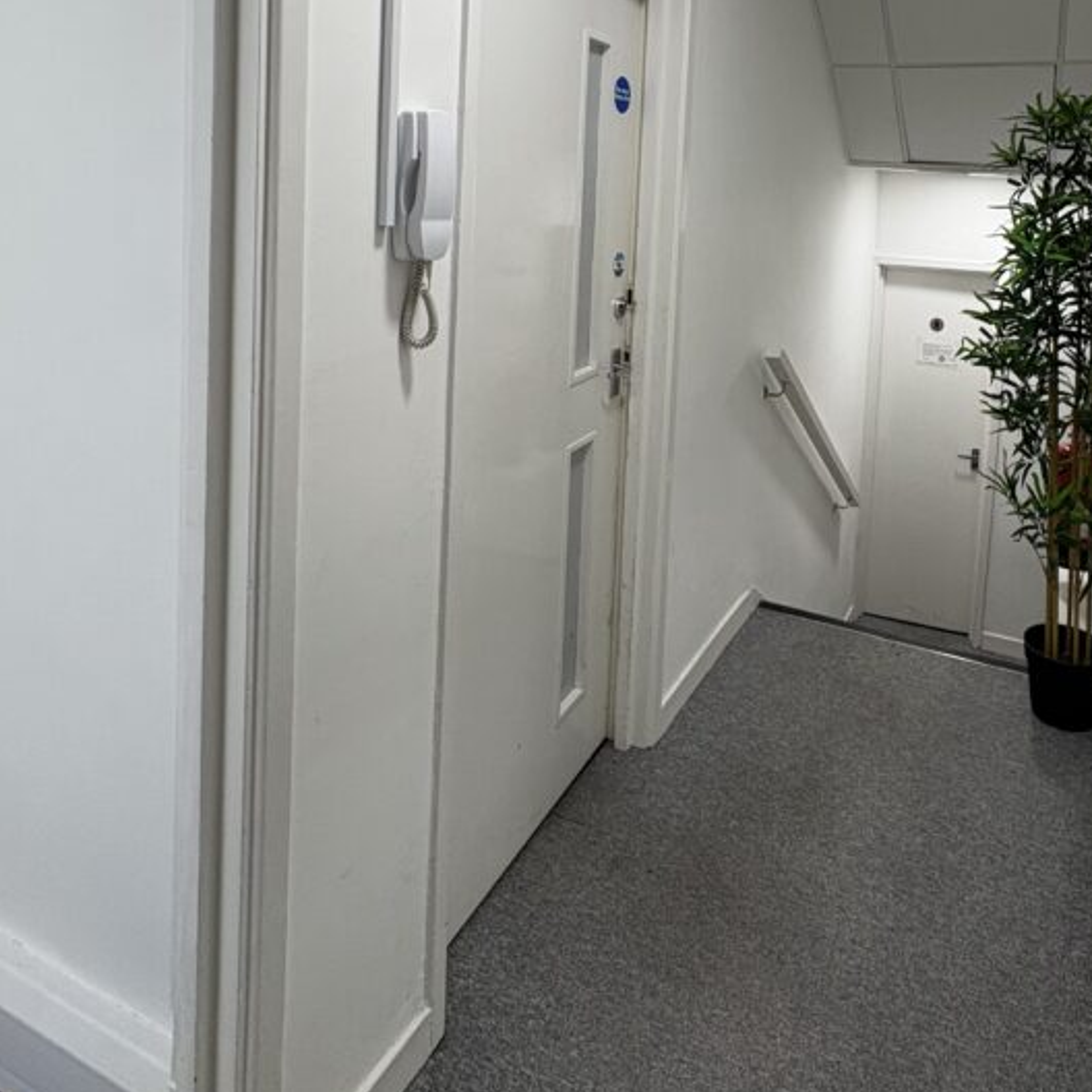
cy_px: 228
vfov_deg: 60.1
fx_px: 857
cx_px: 726
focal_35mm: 24
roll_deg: -2.6
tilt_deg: -2.0
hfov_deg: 63.4
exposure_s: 1/100
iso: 125
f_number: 2.2
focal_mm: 2.22
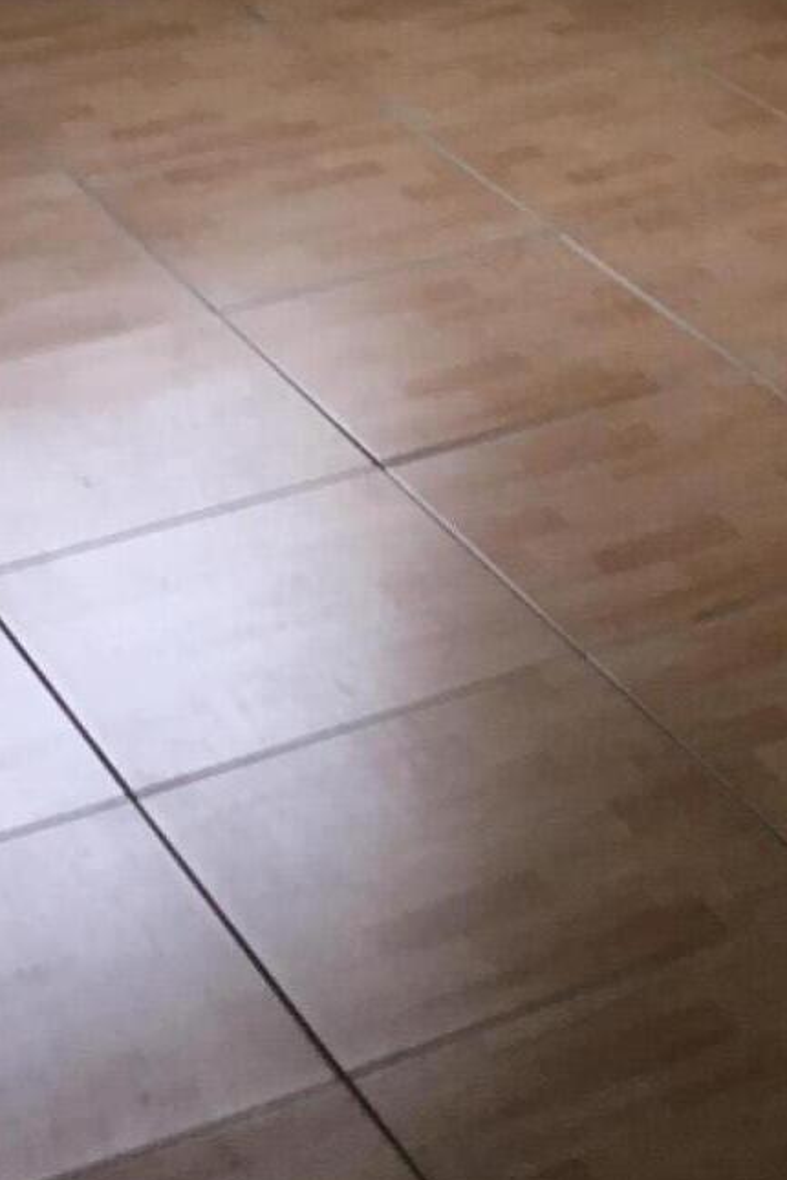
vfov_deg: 19.3
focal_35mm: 100
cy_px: -214
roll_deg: +3.0
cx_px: 697
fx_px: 3279
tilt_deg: -13.6
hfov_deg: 13.6
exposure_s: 1/60
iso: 32
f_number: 2.4
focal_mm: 3.3
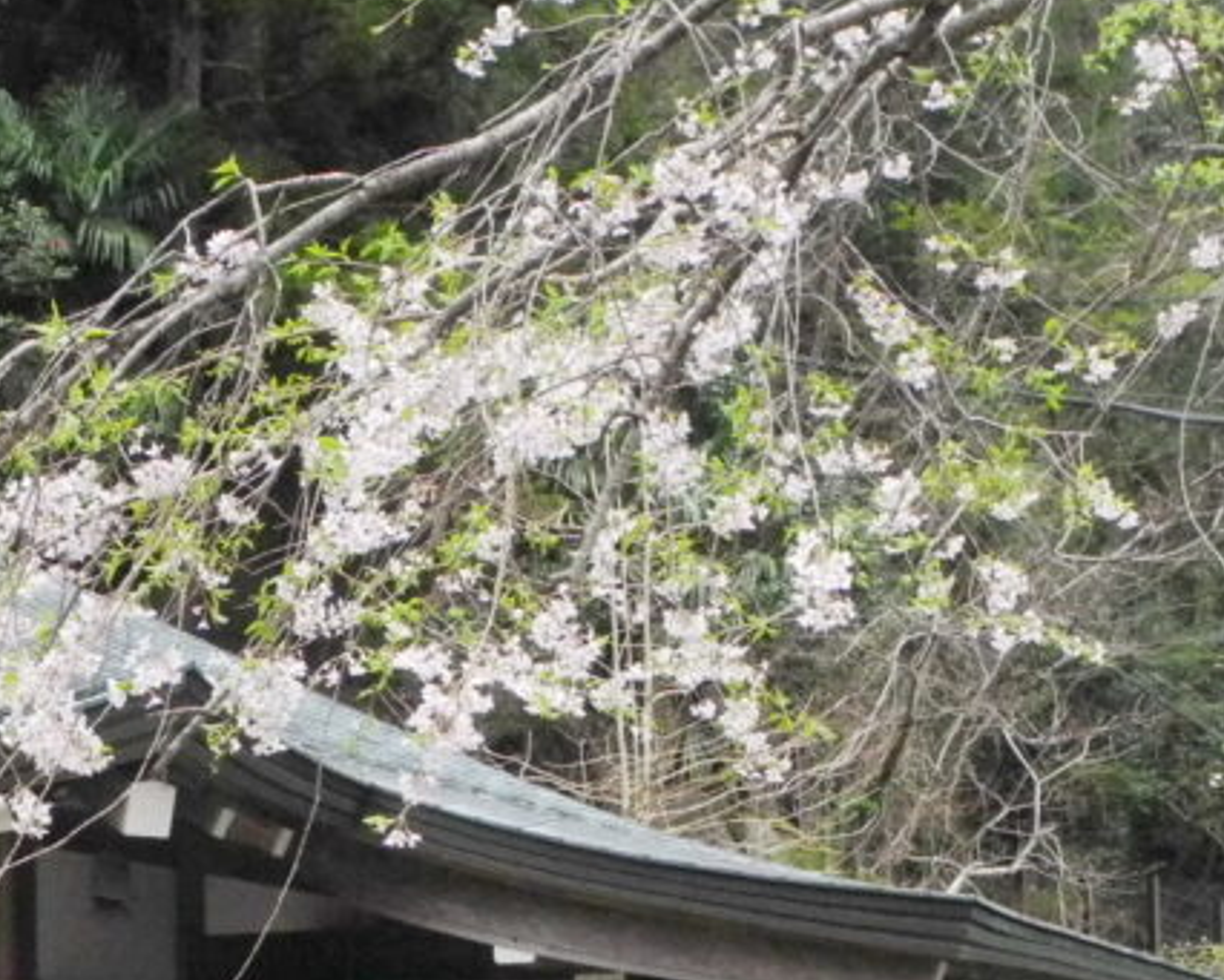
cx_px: 290
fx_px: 2718
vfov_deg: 20.0
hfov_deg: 25.1
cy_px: 894
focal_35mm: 75
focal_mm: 6
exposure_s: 1/1037
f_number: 4
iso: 800
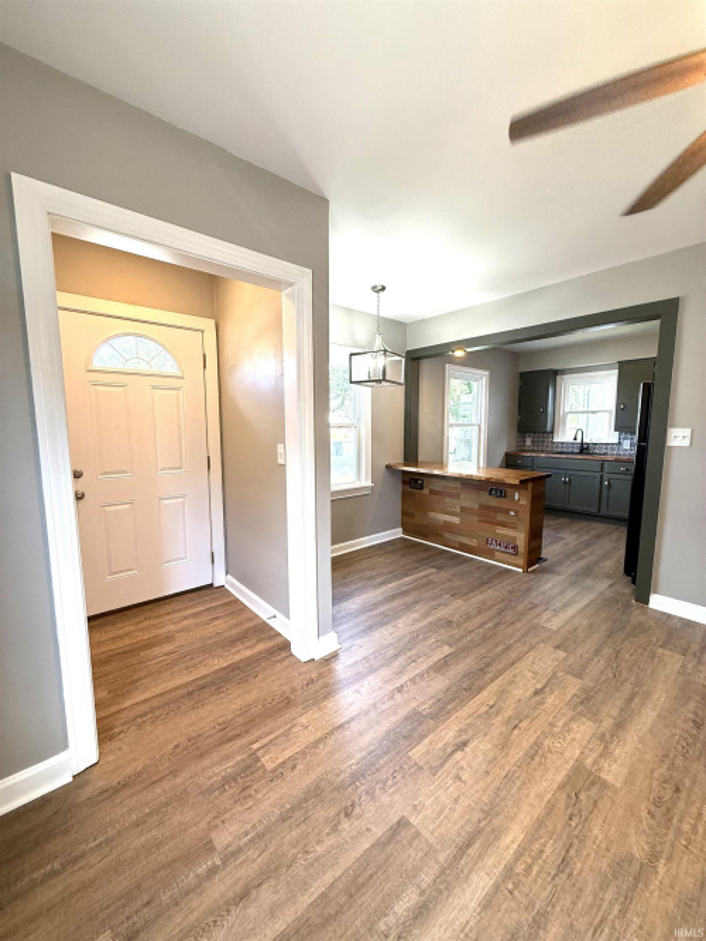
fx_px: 381
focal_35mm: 14
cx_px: 353
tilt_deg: -5.2
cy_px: 470
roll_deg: +0.0
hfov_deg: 85.7
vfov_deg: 102.1
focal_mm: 2.22
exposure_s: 1/120
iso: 100
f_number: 2.2
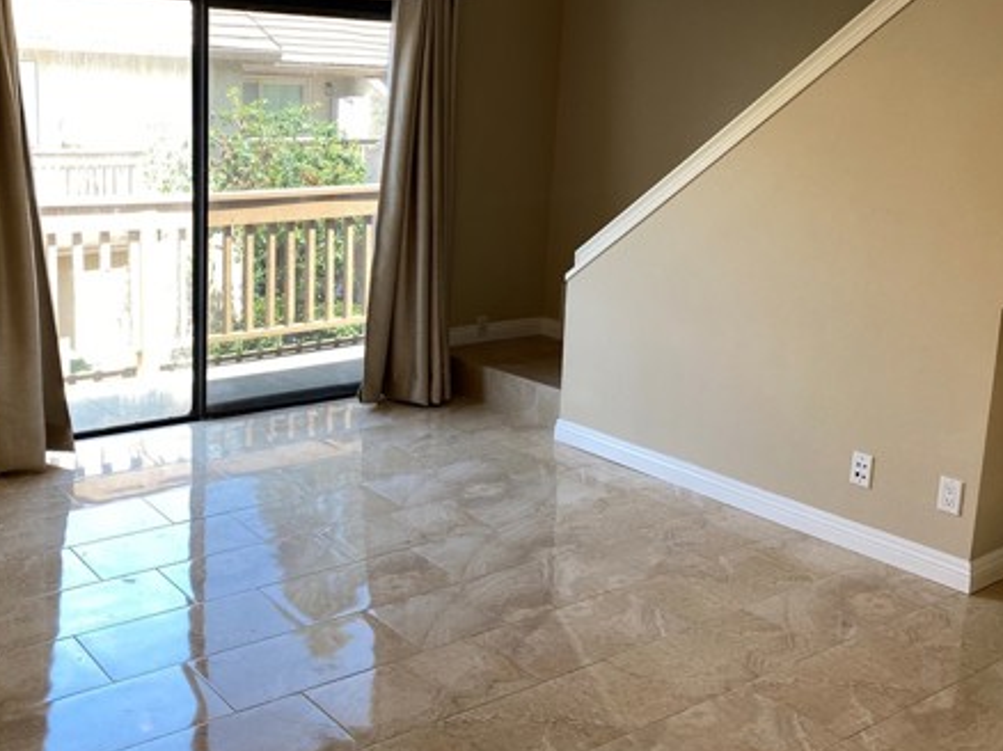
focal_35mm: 38
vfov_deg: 37.5
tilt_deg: -9.8
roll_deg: -1.3
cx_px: 337
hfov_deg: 48.2
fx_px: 1100
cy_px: 282
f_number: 1.8
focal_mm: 4.25
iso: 32
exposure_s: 1/120
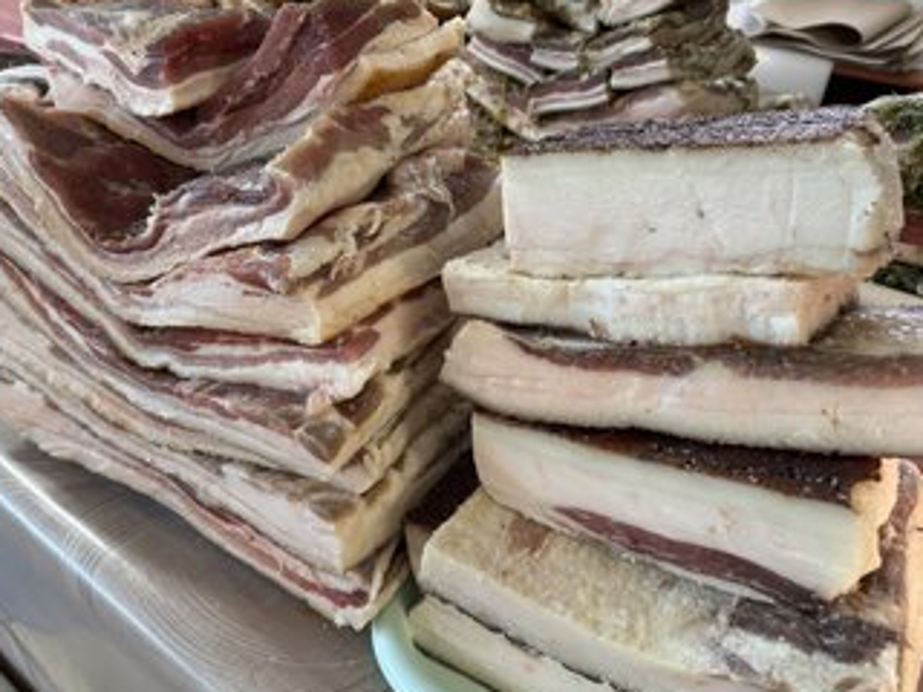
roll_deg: -1.6
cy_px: 311
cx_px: 358
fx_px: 800
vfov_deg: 46.7
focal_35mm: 30
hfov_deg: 59.3
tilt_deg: -31.7
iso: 200
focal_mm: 6.76
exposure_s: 1/100
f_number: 1.78
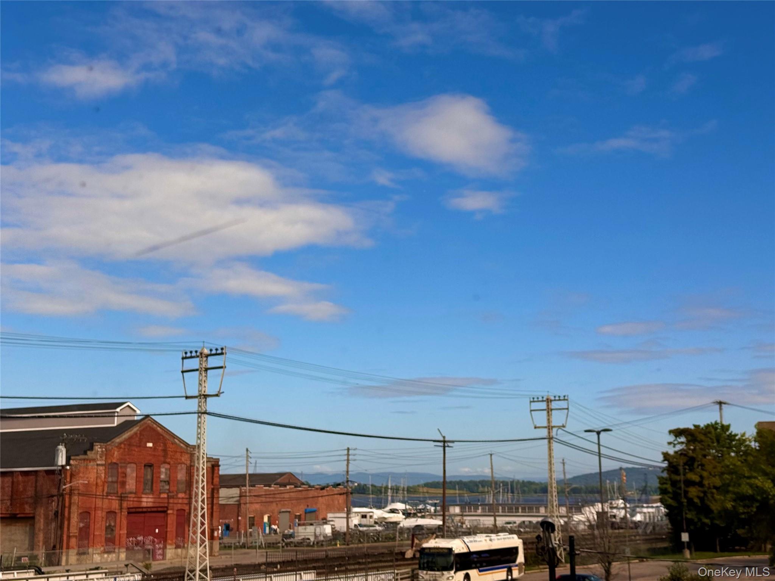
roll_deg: +0.2
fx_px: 1075
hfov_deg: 39.7
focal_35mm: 48
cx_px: 388
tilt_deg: +9.7
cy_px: 290
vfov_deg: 30.3
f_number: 1.78
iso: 64
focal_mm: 6.76
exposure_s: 1/4975
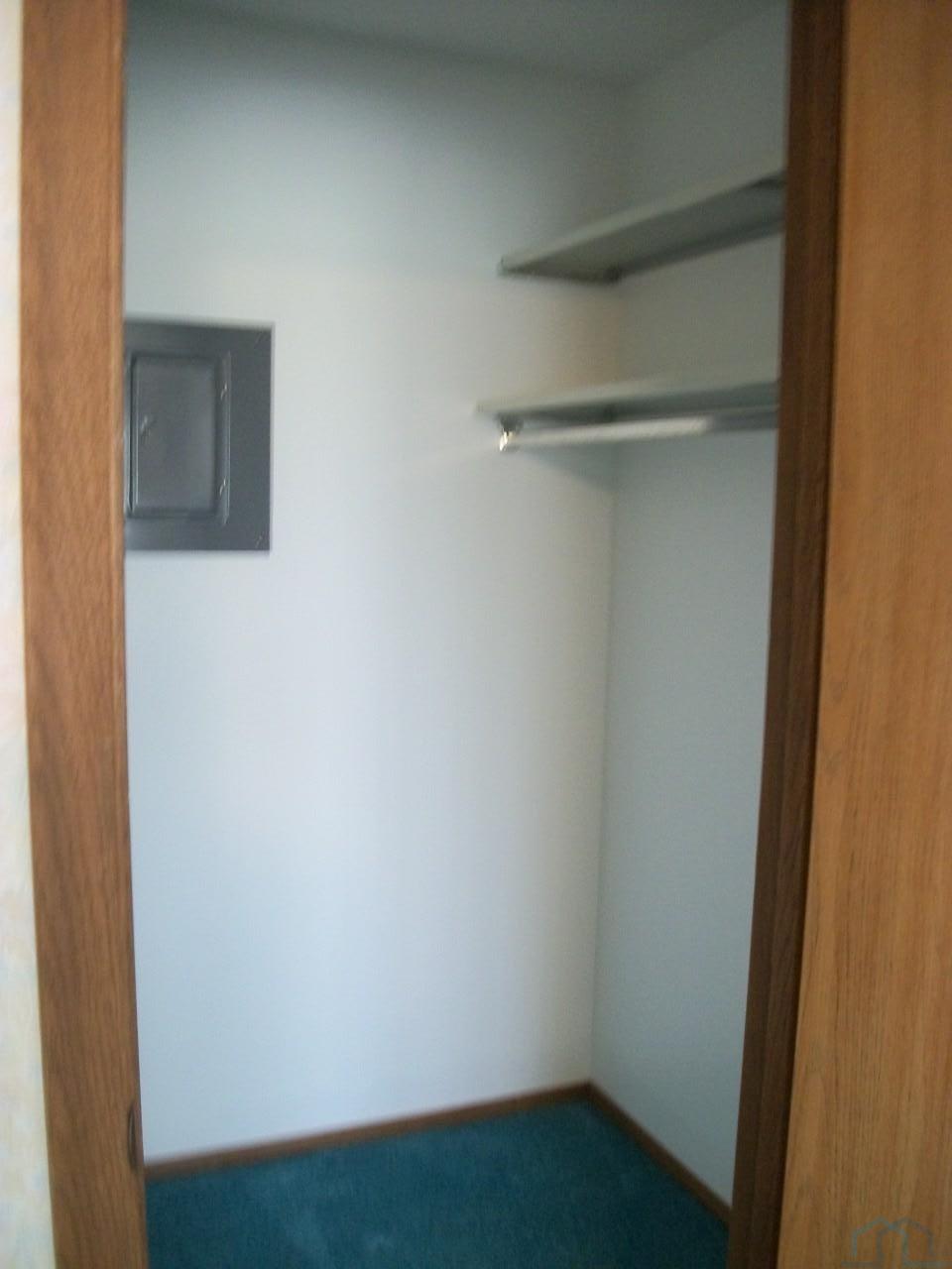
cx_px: 476
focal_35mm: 32
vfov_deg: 56.8
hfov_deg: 44.2
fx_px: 1173
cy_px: 634
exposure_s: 1/8
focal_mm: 5.7
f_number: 2.9
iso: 250
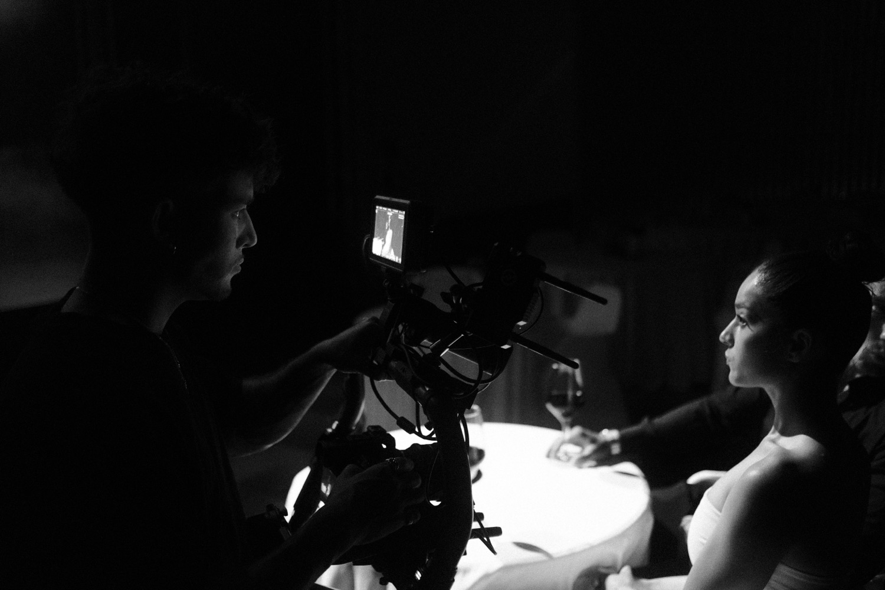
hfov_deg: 54.4
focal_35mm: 35
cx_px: 442
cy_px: 295
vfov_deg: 37.9
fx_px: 860
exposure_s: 1/160
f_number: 1.6
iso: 8000
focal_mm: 23
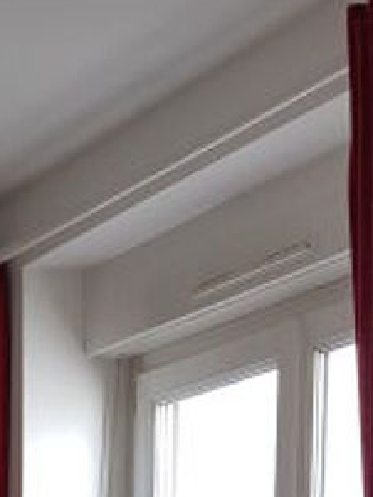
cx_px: -104
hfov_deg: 12.3
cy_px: 1030
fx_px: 1681
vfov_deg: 13.9
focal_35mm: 117
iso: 40
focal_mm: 4.2
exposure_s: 1/100
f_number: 1.7
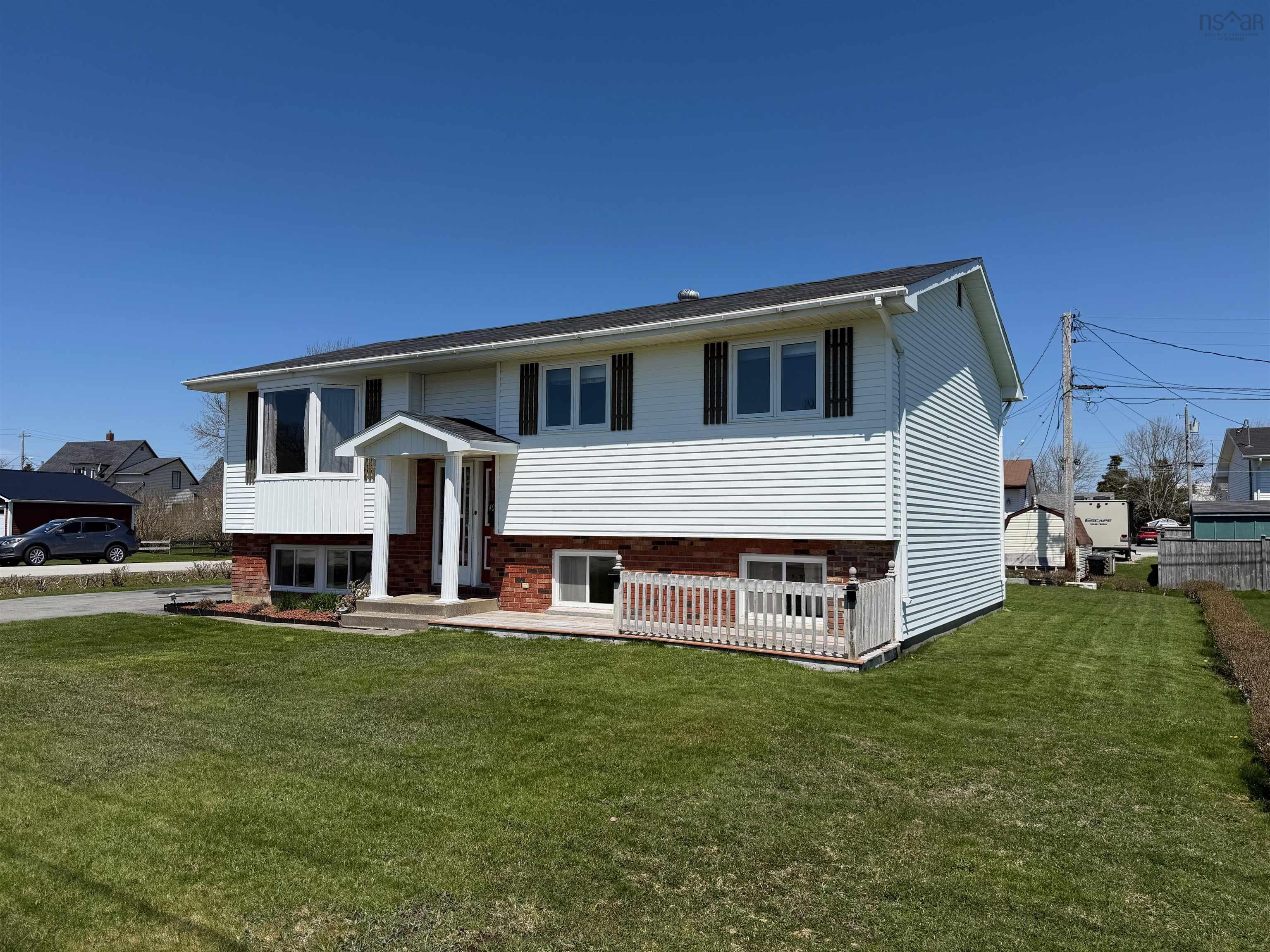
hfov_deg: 71.6
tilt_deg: +2.5
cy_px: 476
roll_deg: +0.3
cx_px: 635
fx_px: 881
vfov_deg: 56.8
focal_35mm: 24
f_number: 1.78
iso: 80
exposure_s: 1/7353
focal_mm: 6.76
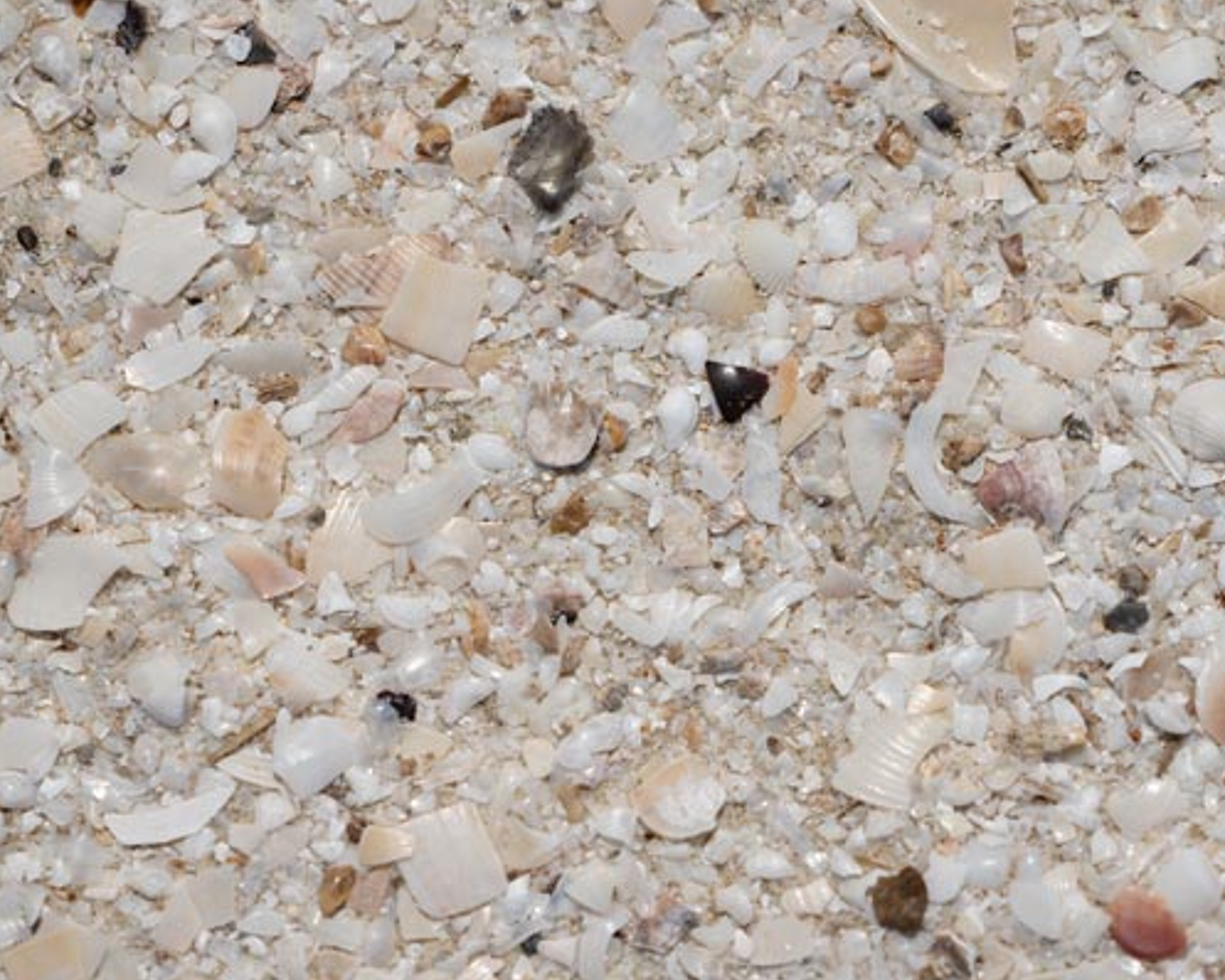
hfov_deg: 4.3
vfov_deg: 3.4
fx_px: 16430
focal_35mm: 453
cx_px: 658
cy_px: 490
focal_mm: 400
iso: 250
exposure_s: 1/5000
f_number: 8
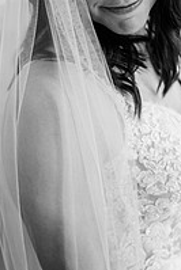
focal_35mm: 97
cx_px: 100
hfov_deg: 14.1
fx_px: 730
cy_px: 64
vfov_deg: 20.8
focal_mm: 43
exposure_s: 1/200
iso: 640
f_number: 2.8
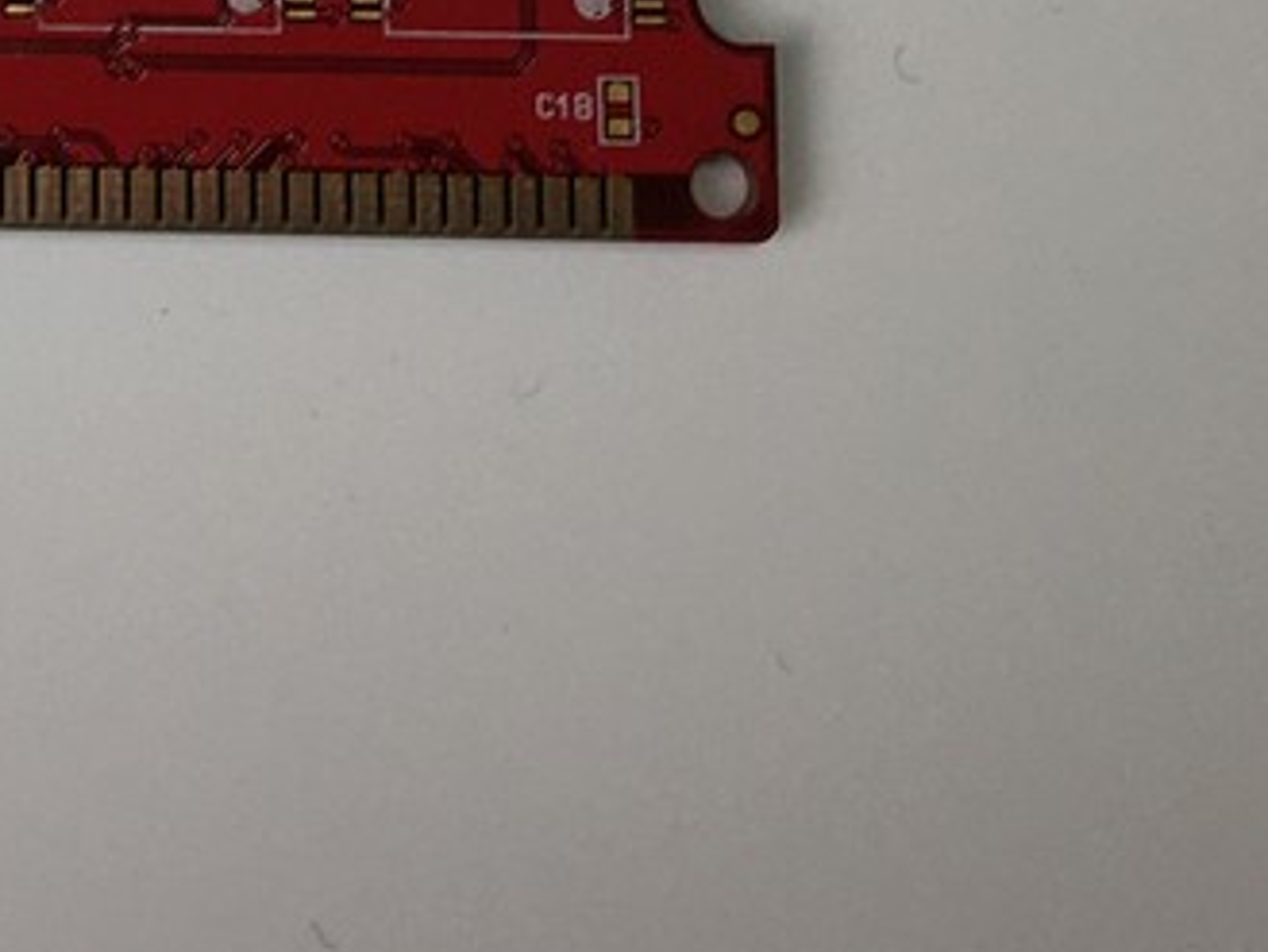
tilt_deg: -80.9
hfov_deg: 14.3
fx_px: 4654
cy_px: -424
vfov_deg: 11.3
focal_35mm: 127
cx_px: -725
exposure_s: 1/111
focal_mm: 4.15
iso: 25
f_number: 2.2
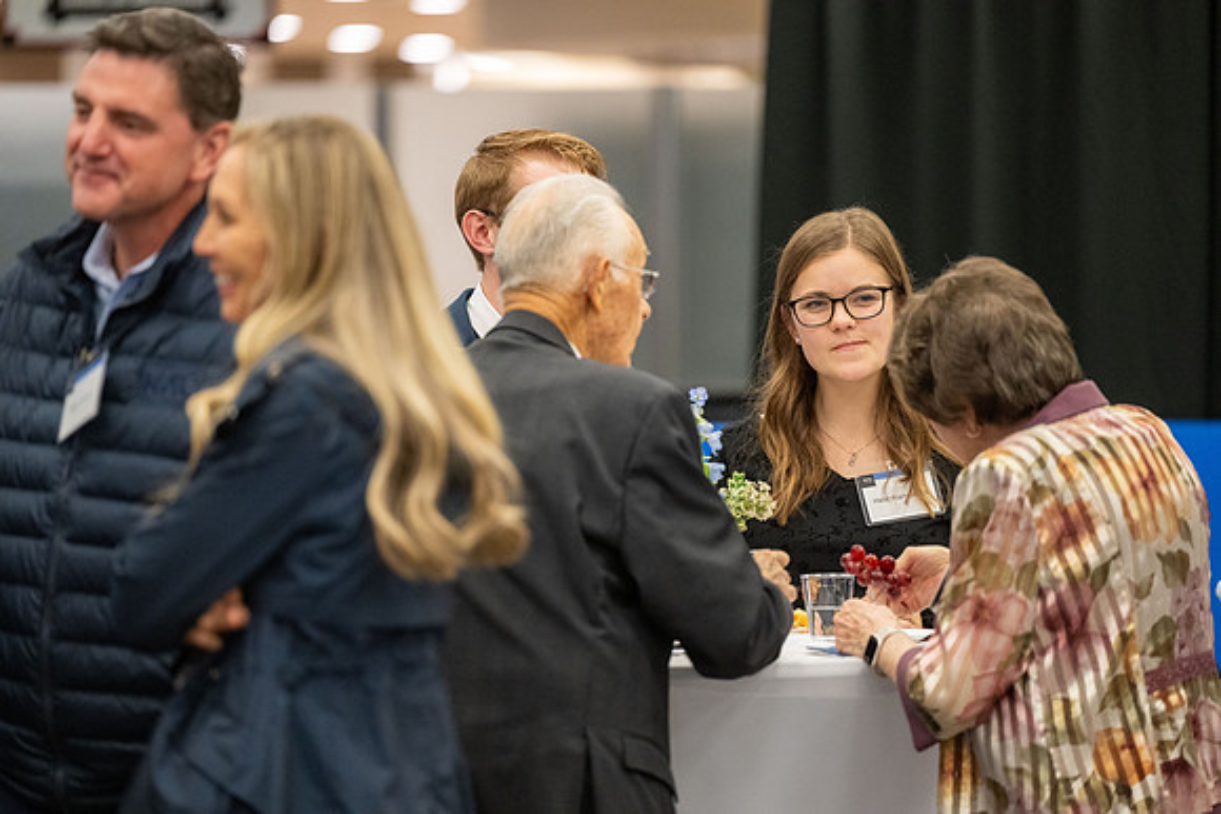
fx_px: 6785
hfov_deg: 10.3
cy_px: 407
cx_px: 610
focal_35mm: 200
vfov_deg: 6.9
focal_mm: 200
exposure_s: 1/200
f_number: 2.8
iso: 2000
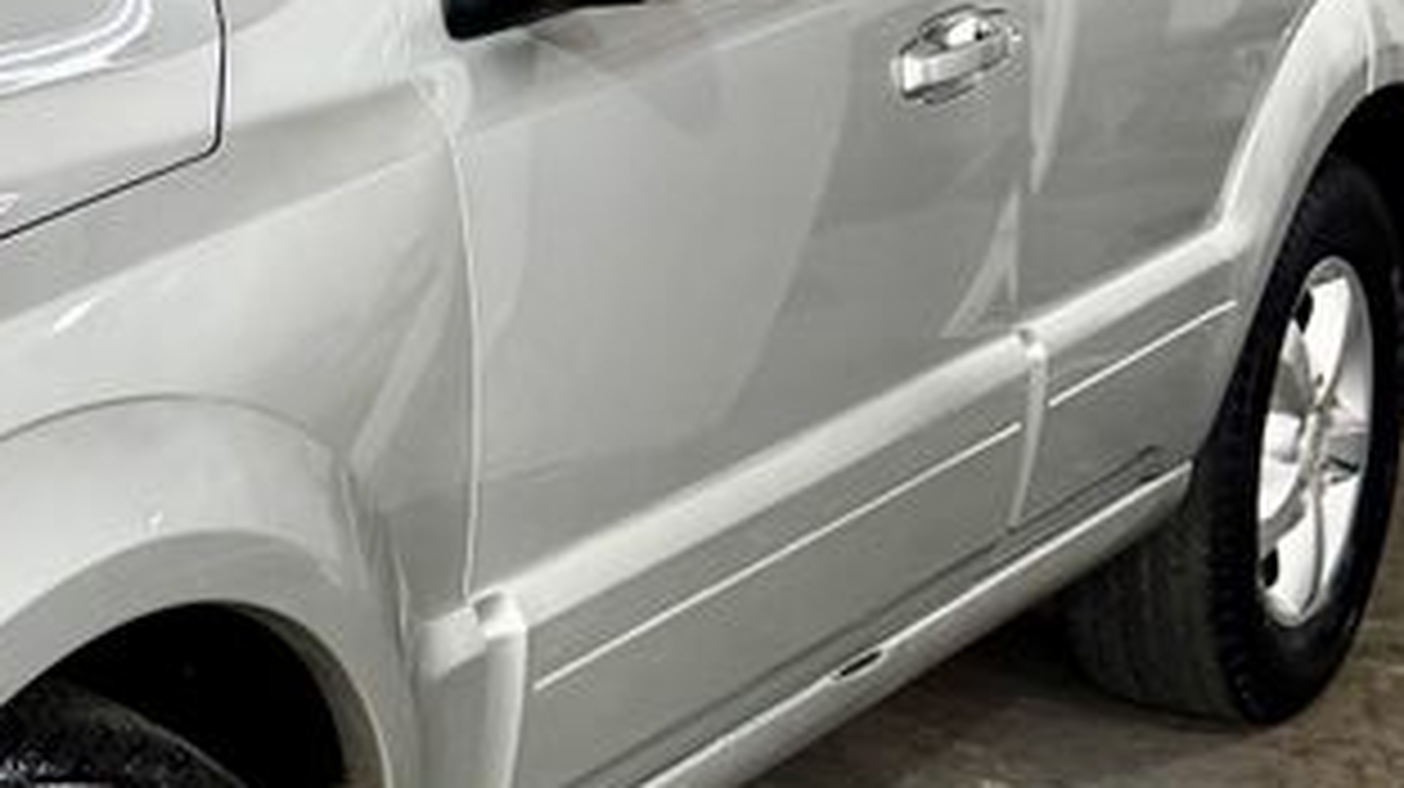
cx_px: -248
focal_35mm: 68
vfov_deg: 17.7
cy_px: 410
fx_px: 2530
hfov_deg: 27.5
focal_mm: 6.76
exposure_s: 1/120
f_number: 1.78
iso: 160
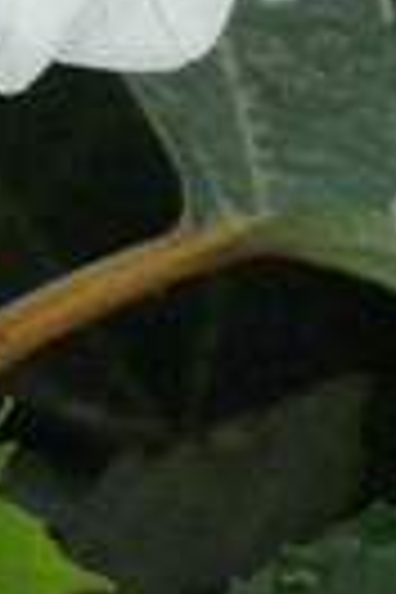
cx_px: -331
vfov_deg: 2.7
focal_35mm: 759
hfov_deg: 1.8
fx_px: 12521
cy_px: -828
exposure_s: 1/250
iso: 400
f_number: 8
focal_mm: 65
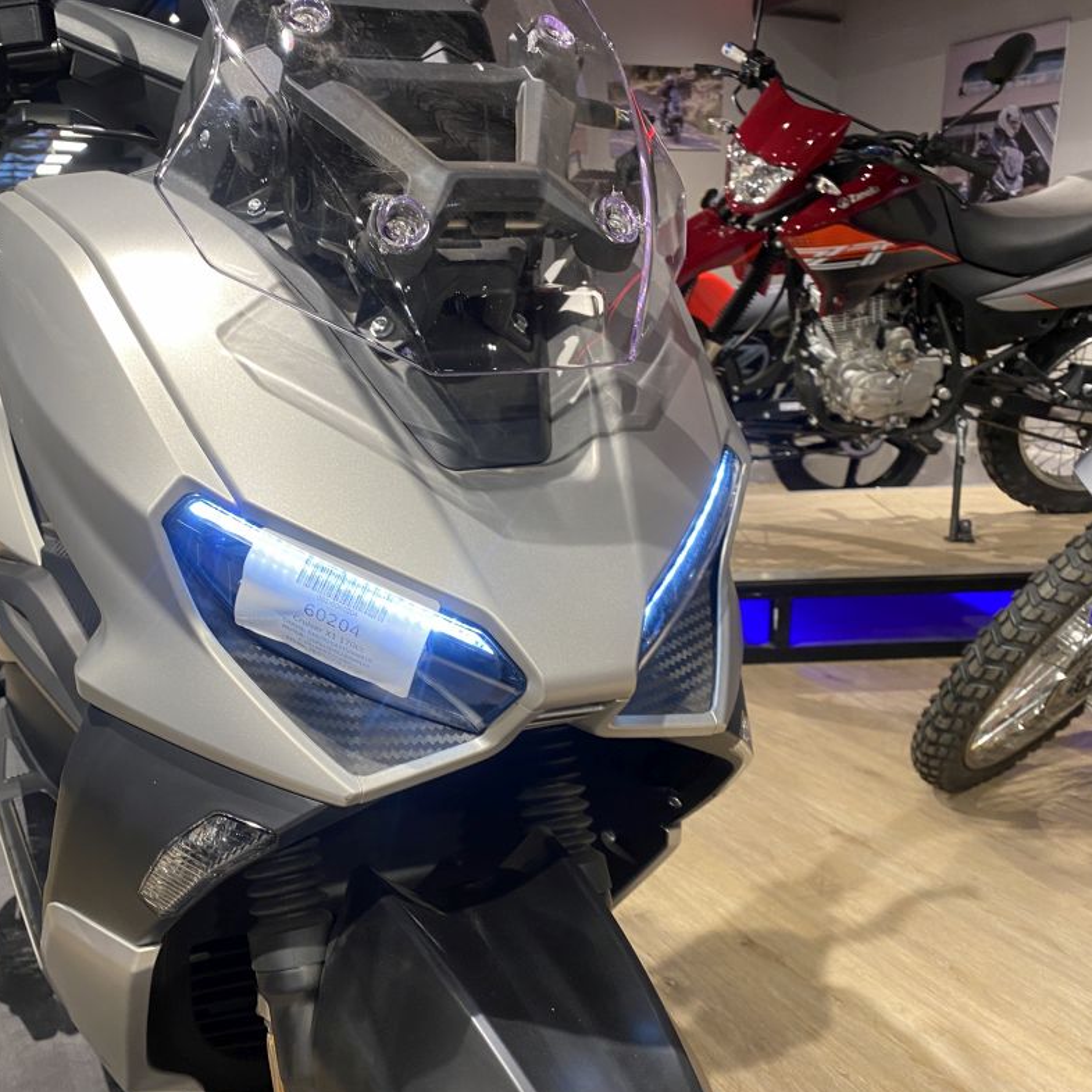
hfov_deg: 51.9
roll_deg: +0.6
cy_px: 551
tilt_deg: -11.9
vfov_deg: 52.5
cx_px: 395
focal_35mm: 31
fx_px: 1106
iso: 64
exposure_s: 1/50
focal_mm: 4.25
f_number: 1.8
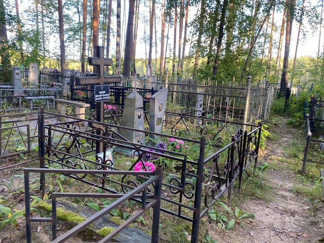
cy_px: 118
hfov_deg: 65.3
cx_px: 163
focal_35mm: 27
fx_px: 253
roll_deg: -1.1
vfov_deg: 51.4
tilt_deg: -2.7
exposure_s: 1/121
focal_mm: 4.25
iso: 80
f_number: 1.8
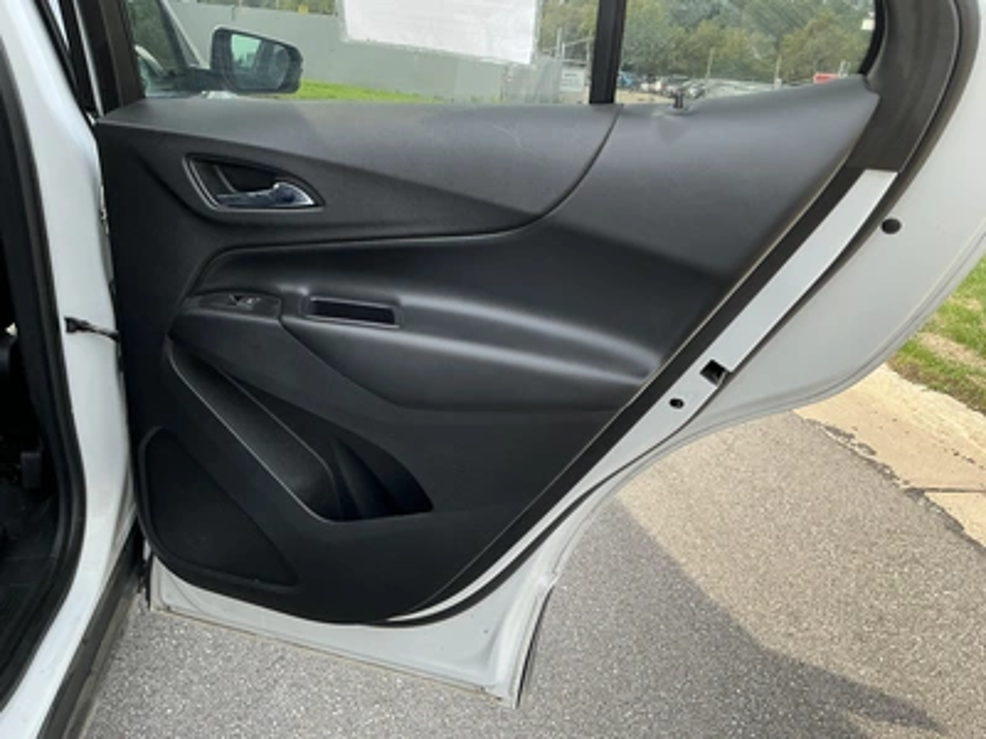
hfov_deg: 63.4
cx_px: 493
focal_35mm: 28
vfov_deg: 49.7
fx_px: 798
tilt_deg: -18.7
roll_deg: -6.3
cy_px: 370
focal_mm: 3
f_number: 1.8
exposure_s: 1/325
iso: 25
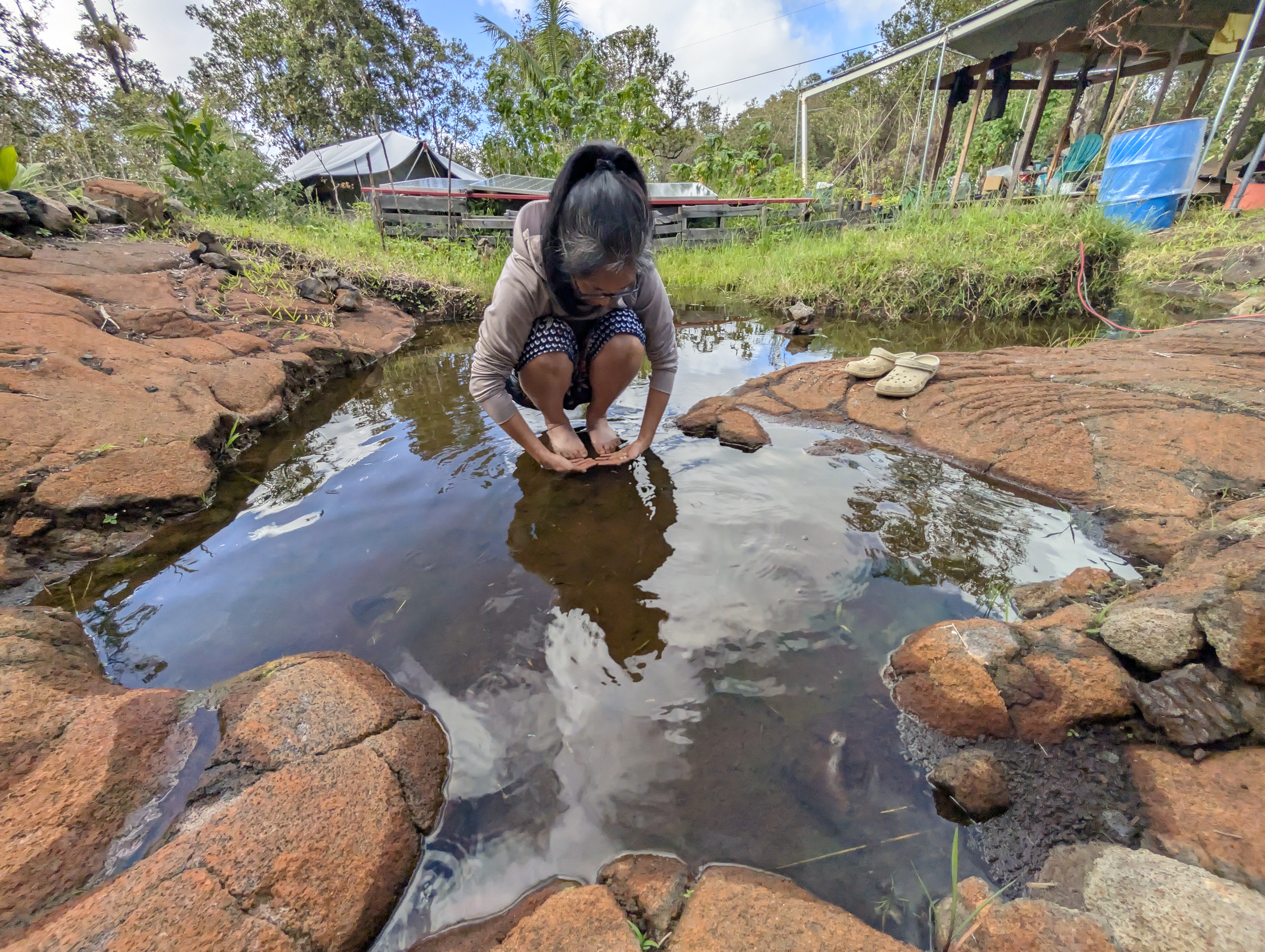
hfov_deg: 110.5
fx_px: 439
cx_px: 632
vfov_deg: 94.6
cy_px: 476
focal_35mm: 12
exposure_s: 1/1580
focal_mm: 2.02
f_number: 1.7
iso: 59
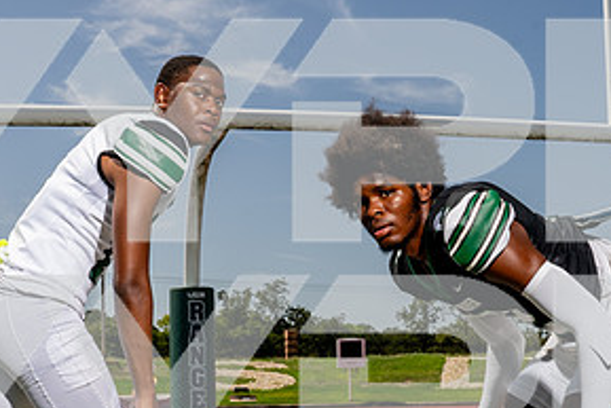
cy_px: 381
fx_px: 1019
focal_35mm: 60
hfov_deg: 33.2
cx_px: 233
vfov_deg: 22.0
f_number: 11
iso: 100
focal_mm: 27
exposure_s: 1/250
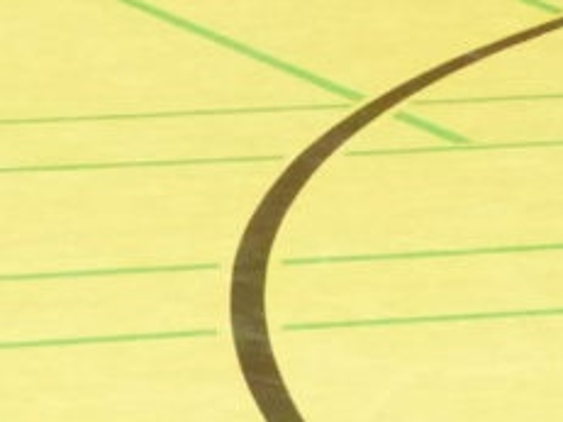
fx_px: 5836
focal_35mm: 359
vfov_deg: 4.1
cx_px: 1053
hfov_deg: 5.4
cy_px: -507
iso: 1600
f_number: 4
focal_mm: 14.5
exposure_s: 1/125
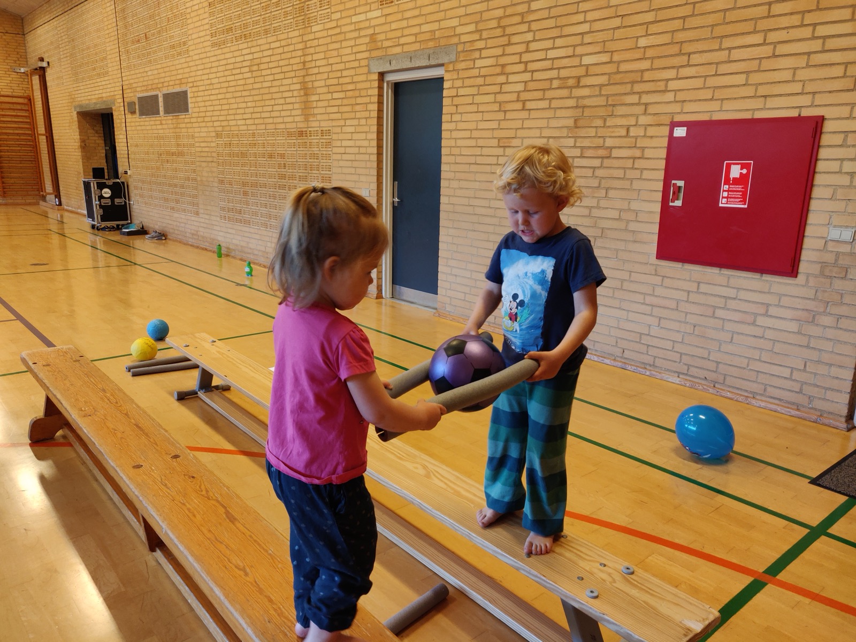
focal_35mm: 25
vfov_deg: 54.9
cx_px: 428
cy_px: 321
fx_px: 618
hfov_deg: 69.4
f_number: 1.7
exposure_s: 1/33
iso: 320
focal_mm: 4.25
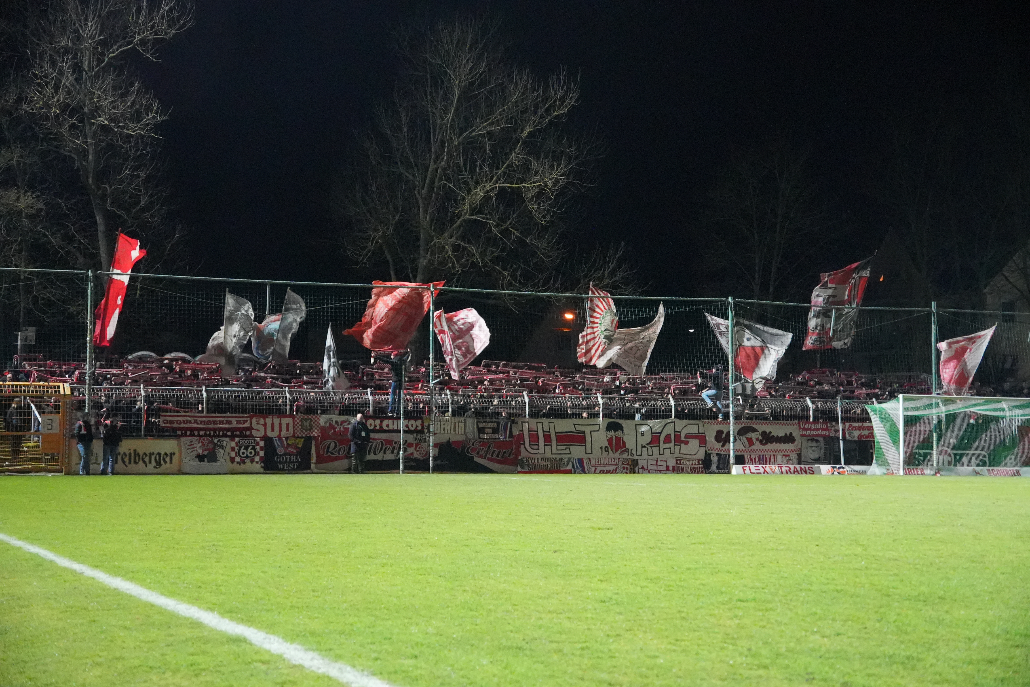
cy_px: 344
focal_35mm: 61
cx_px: 515
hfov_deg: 32.9
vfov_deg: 22.3
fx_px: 1745
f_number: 4.5
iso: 12800
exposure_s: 1/160
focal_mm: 41
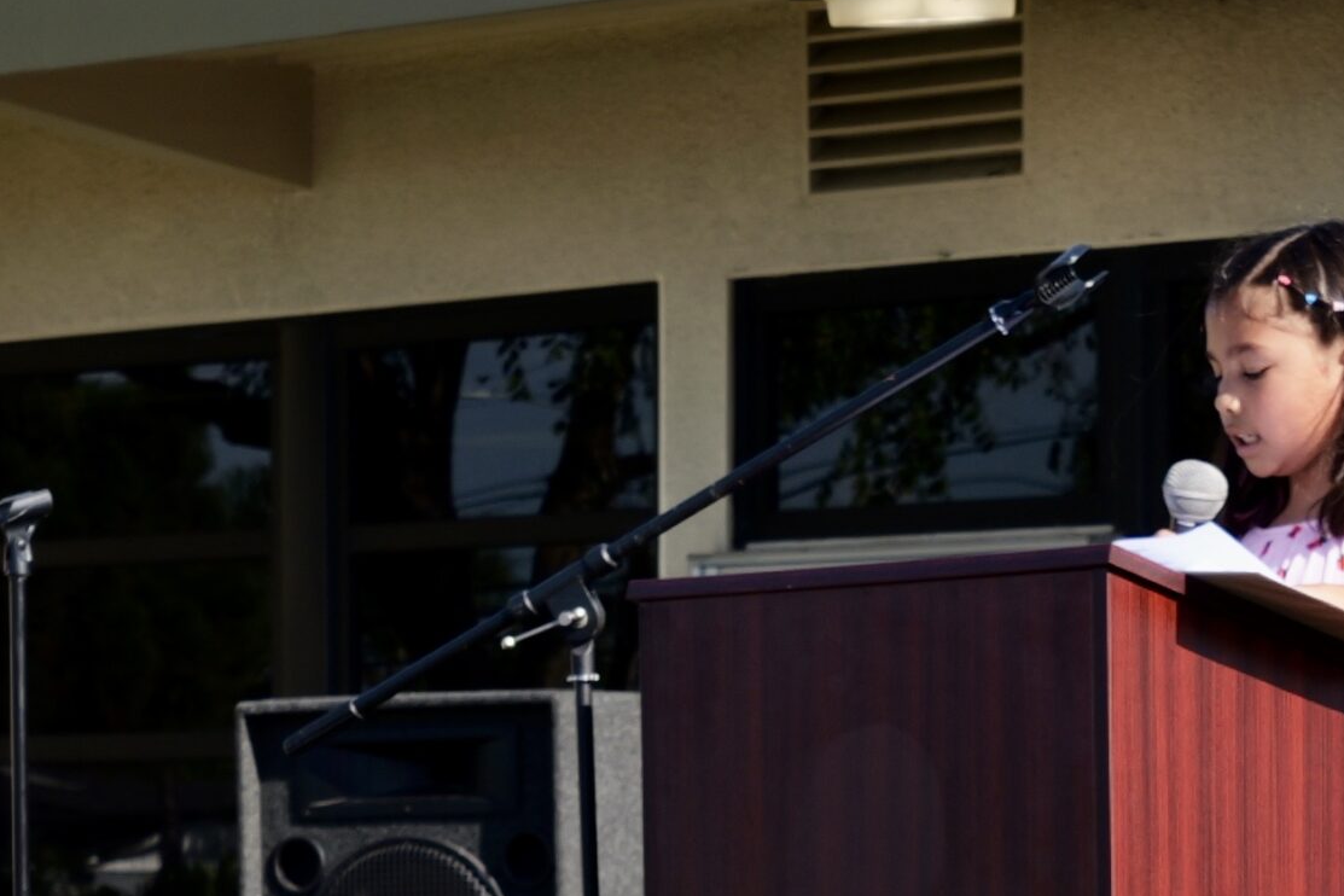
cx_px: 1130
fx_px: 3434
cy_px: 793
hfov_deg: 21.8
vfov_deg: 14.7
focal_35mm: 92
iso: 100
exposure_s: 1/160
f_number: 8
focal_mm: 40
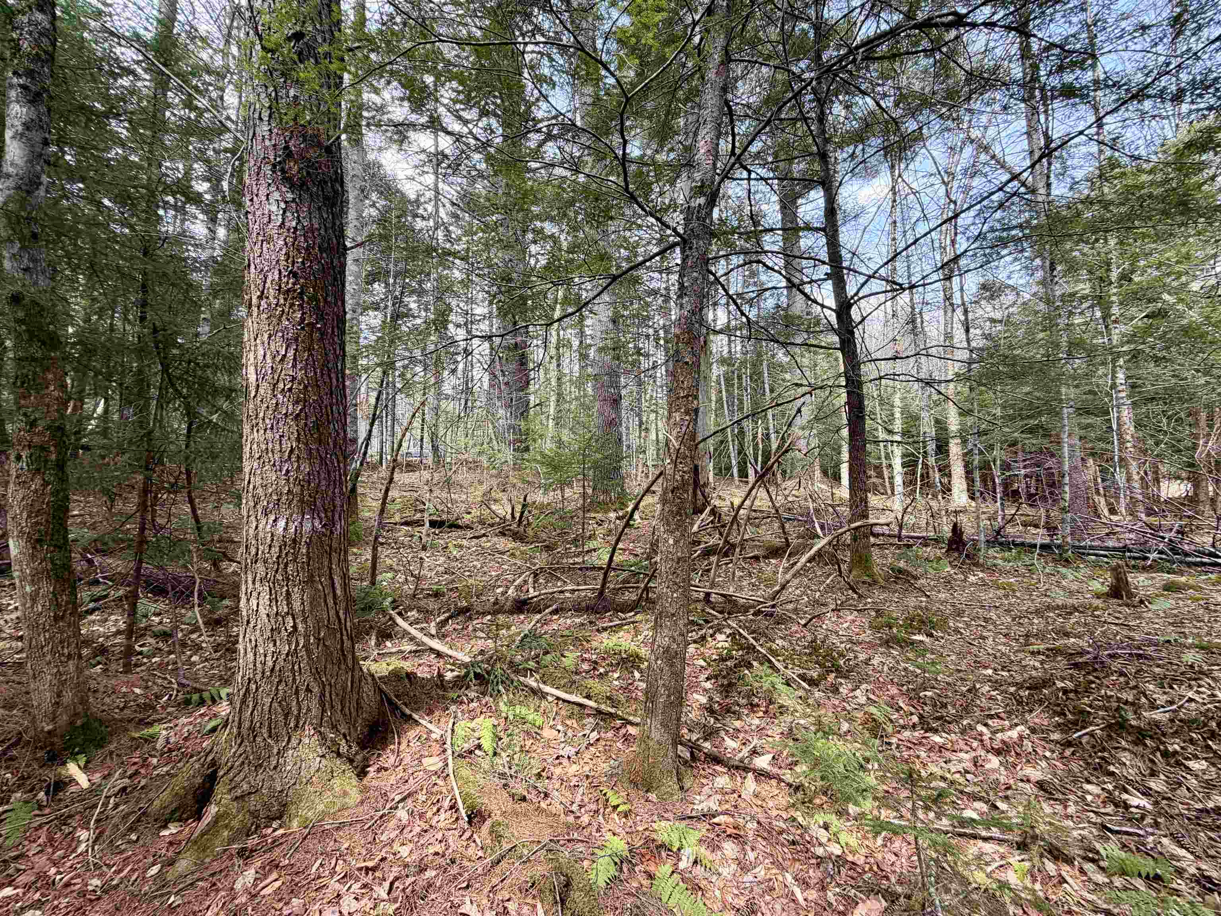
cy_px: 458
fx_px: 494
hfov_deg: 102.1
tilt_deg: +3.8
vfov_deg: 85.7
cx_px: 610
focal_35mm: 14
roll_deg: -0.4
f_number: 2.2
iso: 50
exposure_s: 1/121
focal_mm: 2.22
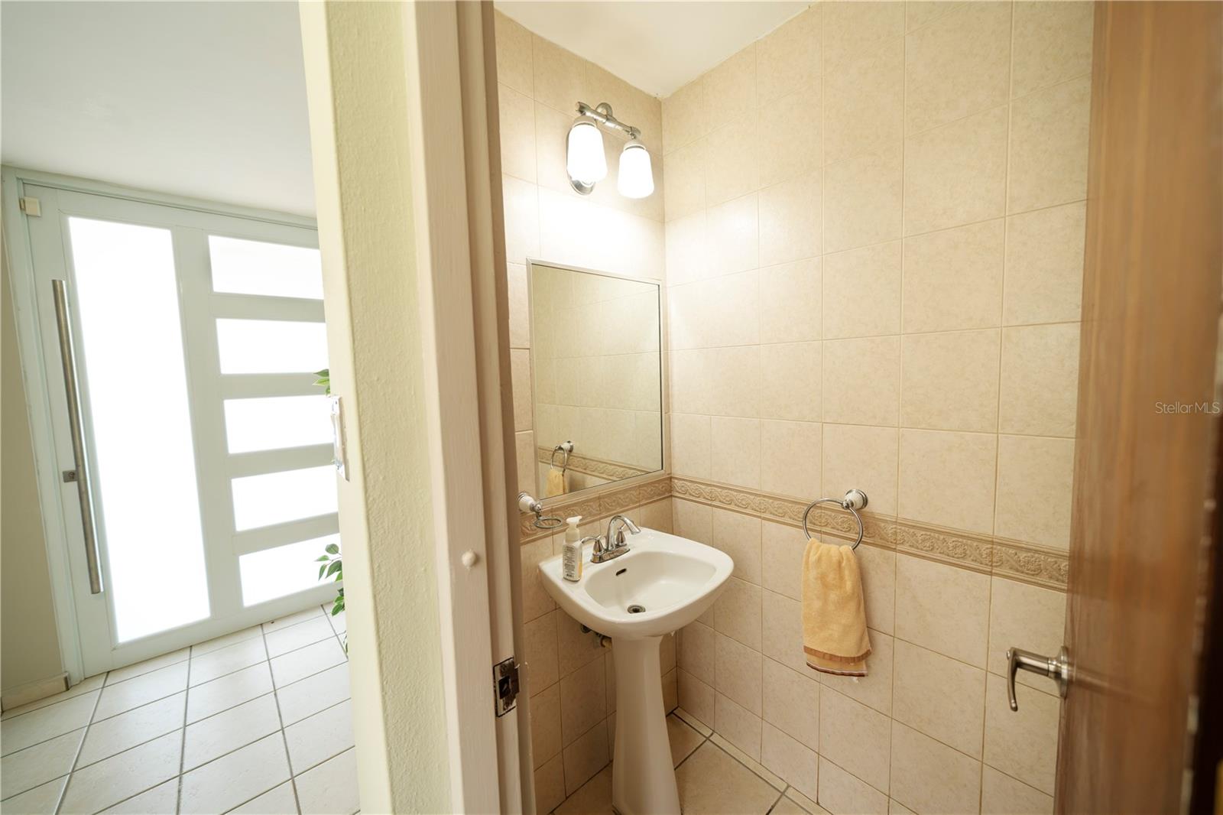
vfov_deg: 85.4
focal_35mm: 13
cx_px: 612
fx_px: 442
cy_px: 408
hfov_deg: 108.3
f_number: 5.6
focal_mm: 13
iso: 1250
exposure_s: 1/200
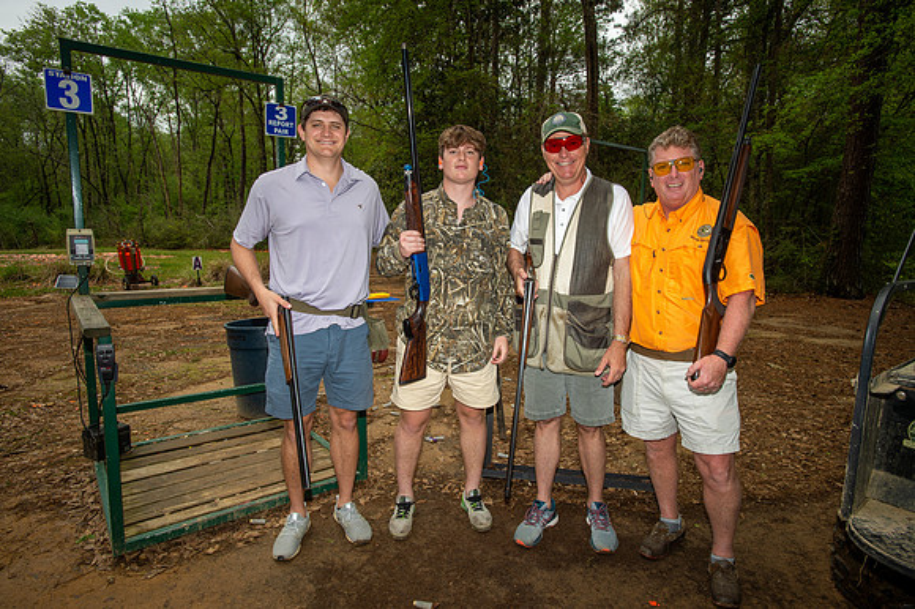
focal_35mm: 22
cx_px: 458
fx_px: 559
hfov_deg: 78.6
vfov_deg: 57.2
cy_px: 304
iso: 125
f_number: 9
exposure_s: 1/125
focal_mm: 22
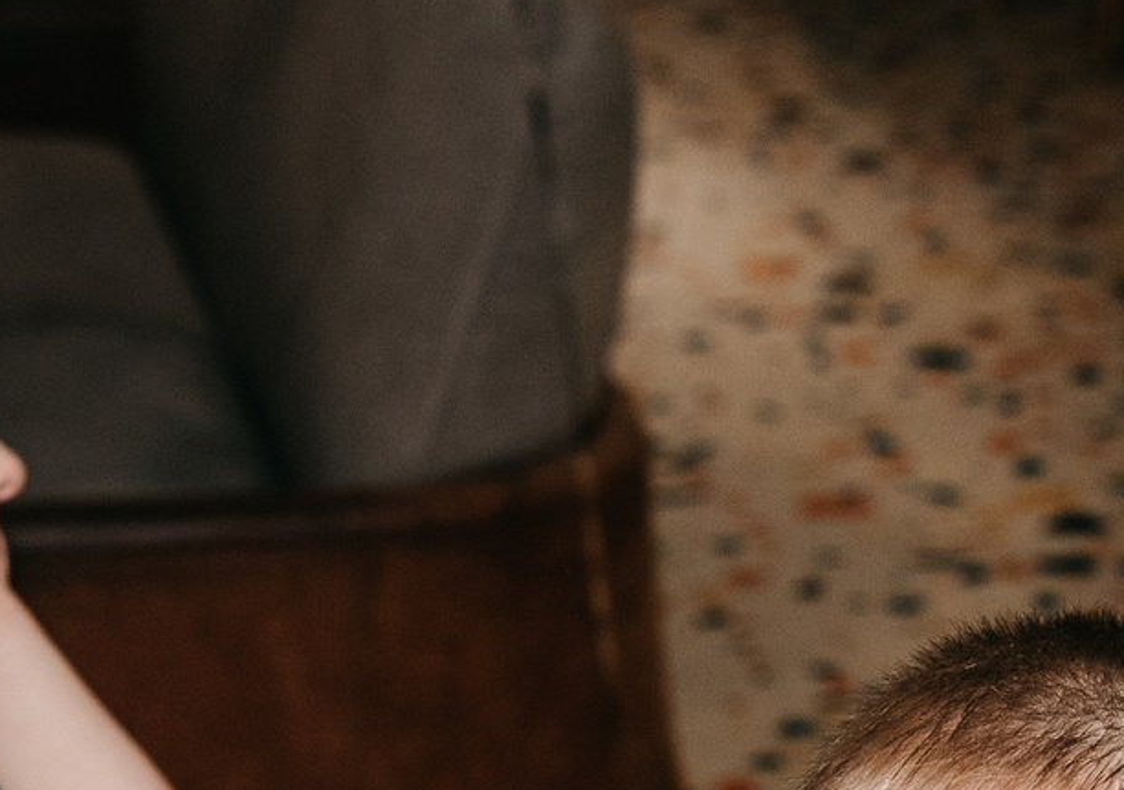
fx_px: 4541
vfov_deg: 9.5
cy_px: 1430
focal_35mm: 143
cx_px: 979
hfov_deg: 14.0
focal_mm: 32
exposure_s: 1/160
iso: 500
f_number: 4
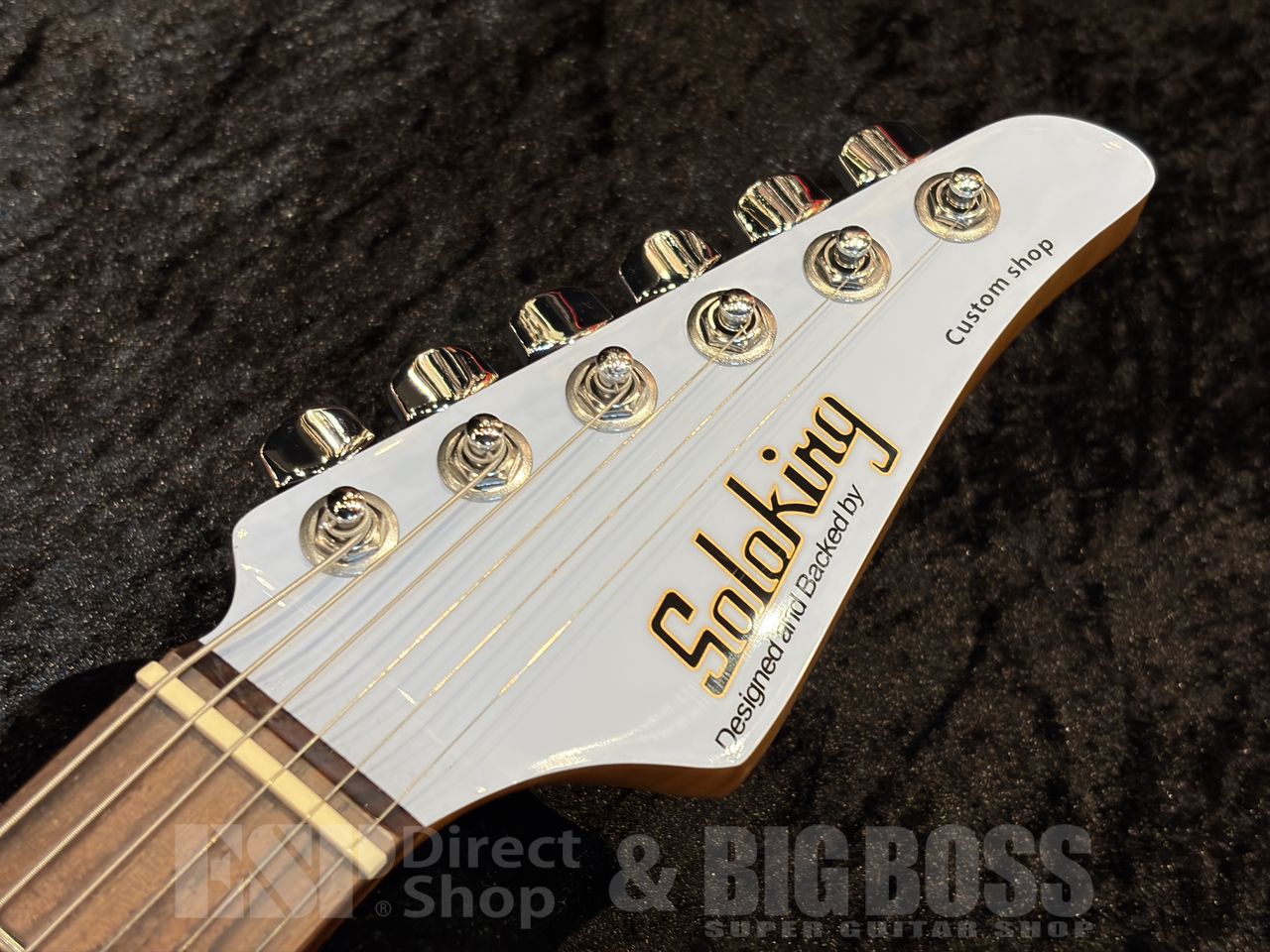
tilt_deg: -57.7
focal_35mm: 52
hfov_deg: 36.8
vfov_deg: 28.0
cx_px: 635
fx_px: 1908
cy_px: 476
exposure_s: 1/60
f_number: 1.6
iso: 64
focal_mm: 5.96
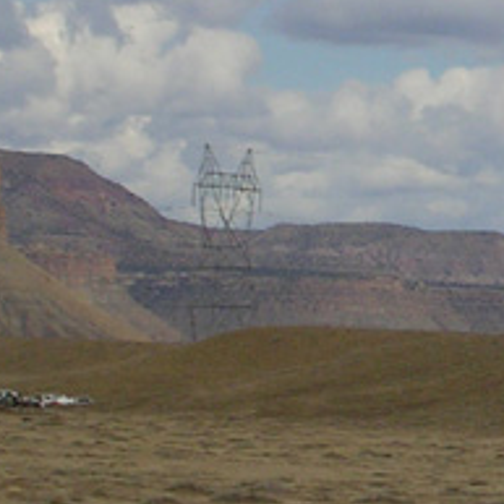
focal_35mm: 403
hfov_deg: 4.3
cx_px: 862
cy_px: 123
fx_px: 6638
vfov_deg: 4.3
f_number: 4.8
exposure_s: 1/754
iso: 50
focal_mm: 16.7
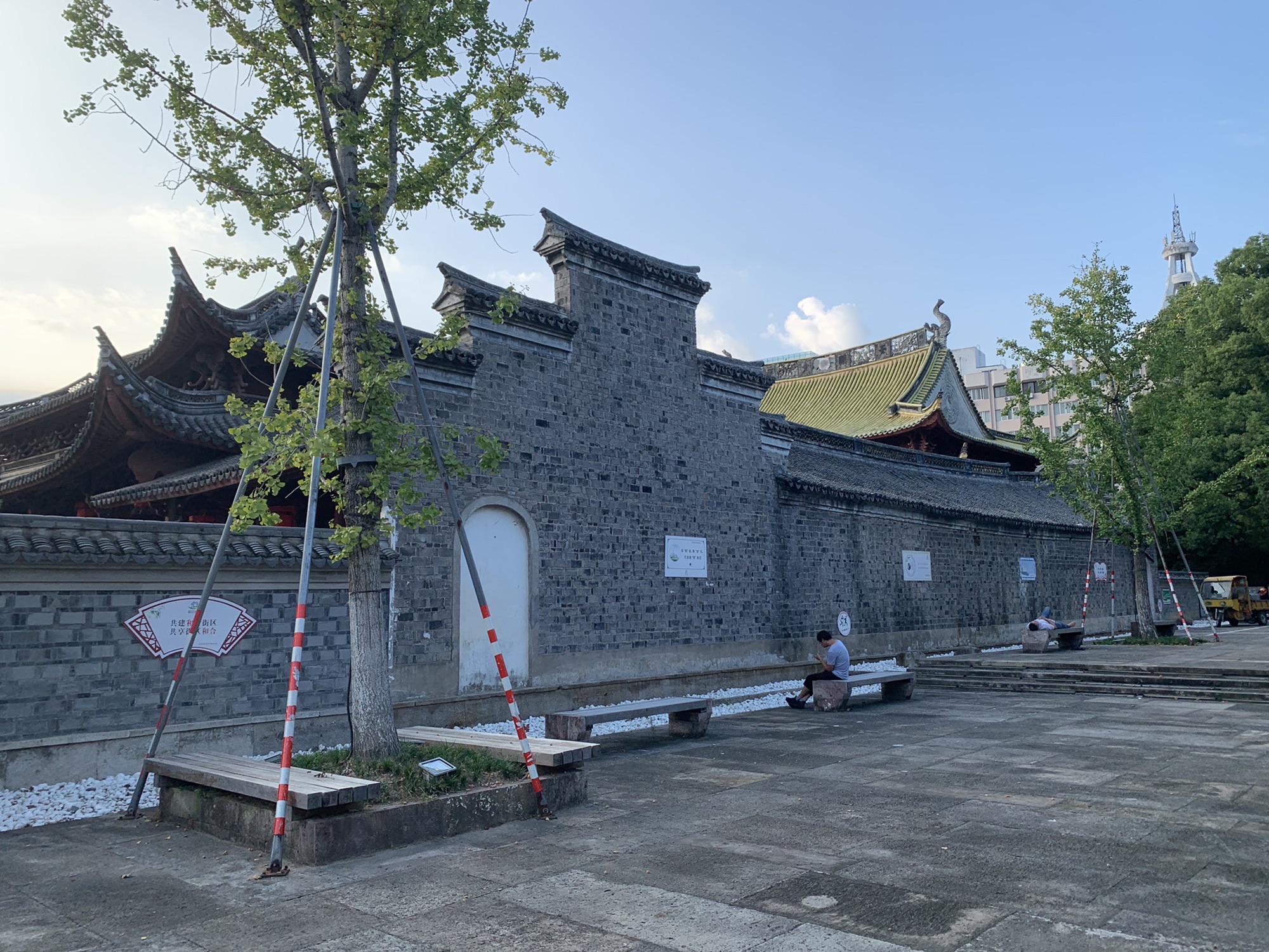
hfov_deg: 67.3
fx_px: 953
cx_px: 634
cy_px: 476
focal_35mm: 26
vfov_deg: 53.1
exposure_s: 1/711
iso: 25
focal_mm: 4.25
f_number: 1.8
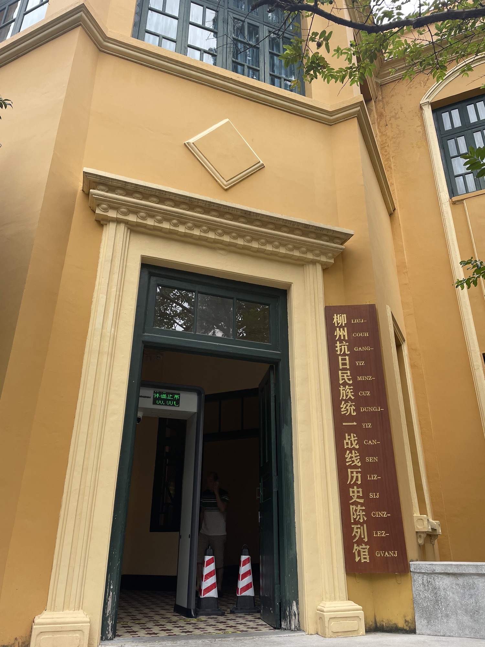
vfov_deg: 67.3
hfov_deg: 53.1
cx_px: 242
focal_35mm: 26
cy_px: 324
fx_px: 486
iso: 32
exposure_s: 1/654
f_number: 1.6
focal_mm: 4.2
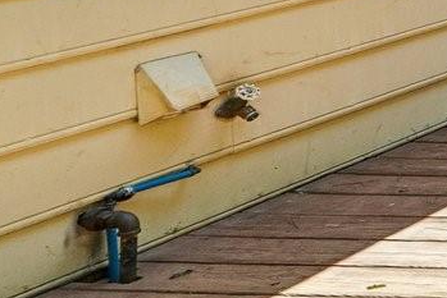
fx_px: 1093
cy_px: -203
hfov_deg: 12.4
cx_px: 1265
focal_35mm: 88
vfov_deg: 14.1
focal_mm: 10
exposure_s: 1/30
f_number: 8
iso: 160
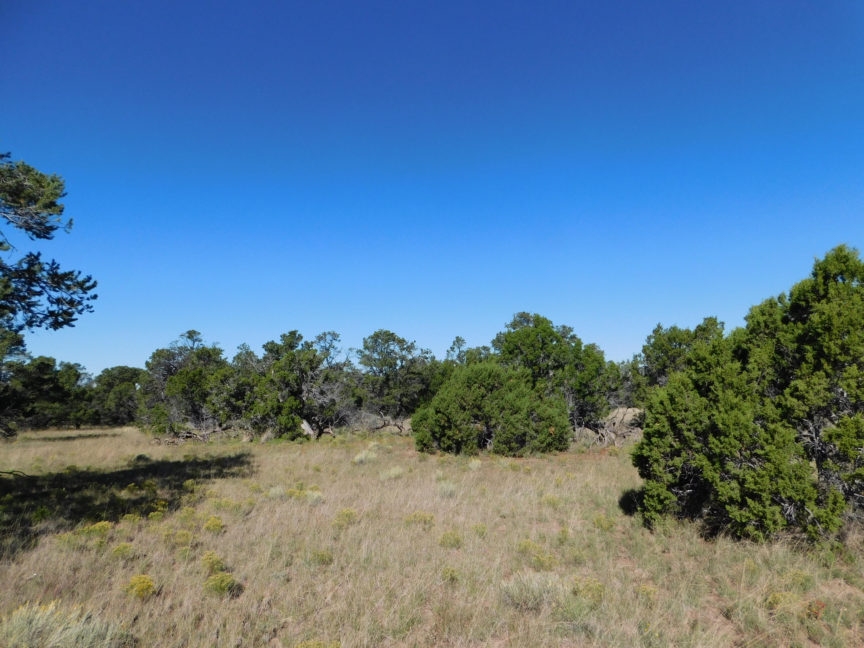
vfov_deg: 58.9
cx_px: 432
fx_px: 574
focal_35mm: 23
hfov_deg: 73.9
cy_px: 324
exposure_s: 1/500
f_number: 6
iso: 125
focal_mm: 4
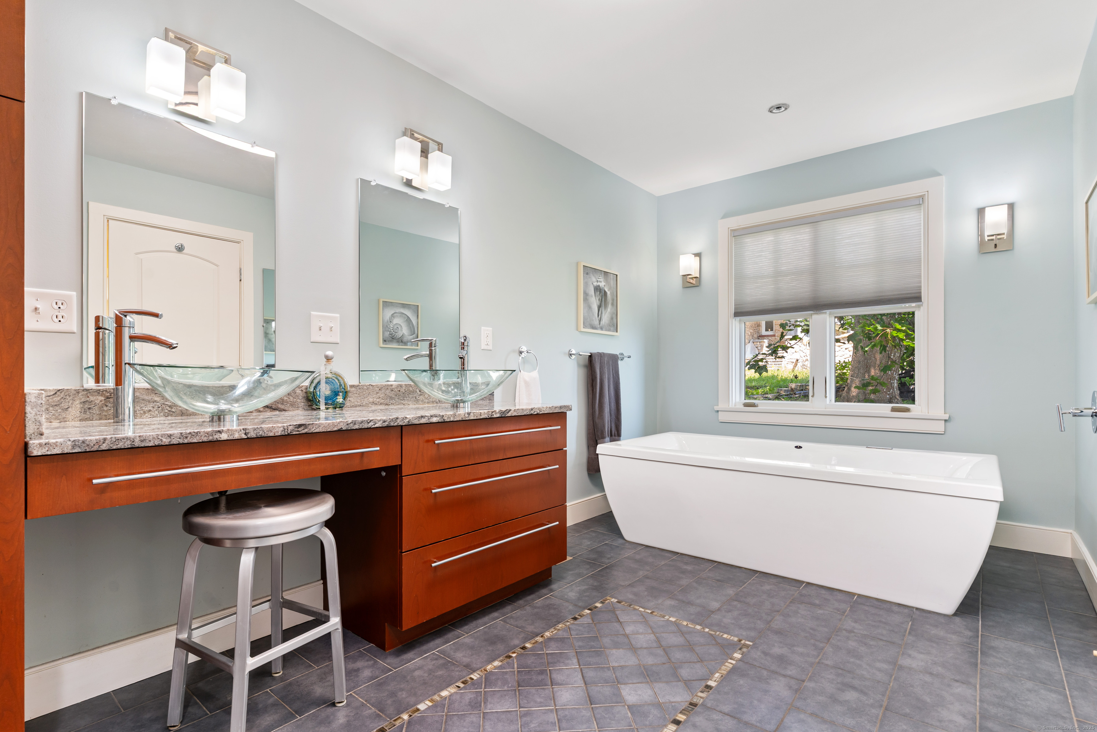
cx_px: 548
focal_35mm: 17
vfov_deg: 70.4
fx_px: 518
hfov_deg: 93.3
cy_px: 366
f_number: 8
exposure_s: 1/1.67
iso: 200
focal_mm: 17
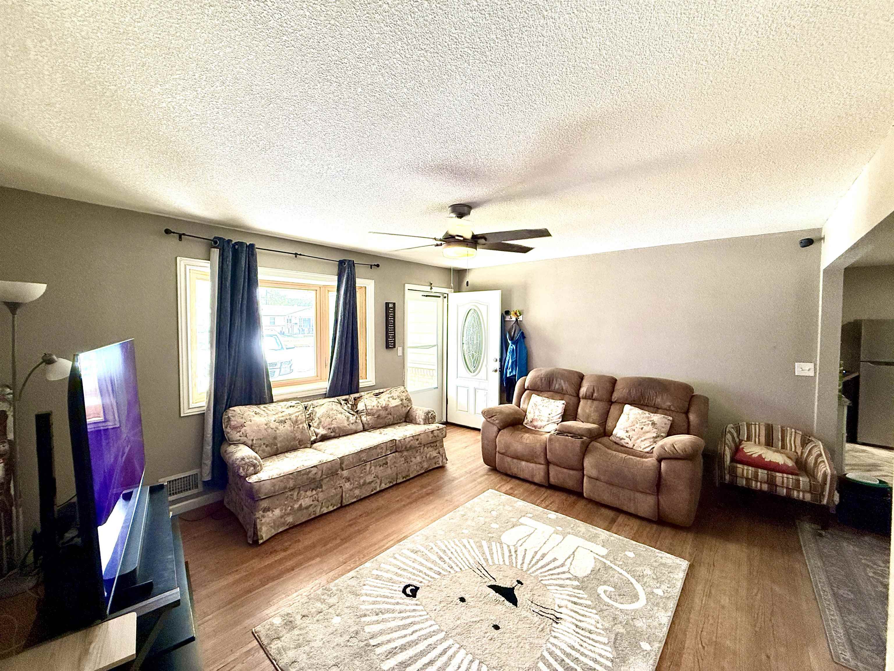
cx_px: 447
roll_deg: -0.1
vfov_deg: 85.7
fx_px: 362
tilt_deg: -1.5
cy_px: 336
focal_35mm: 14
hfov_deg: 102.1
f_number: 2.2
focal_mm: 2.22
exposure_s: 1/120
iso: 200
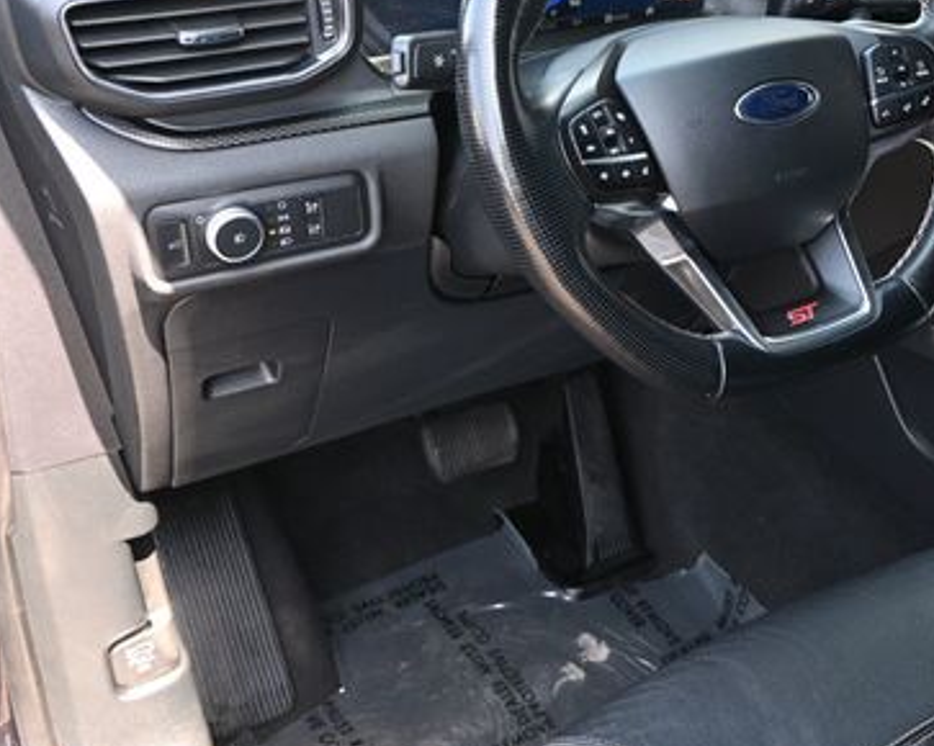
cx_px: 792
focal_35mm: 48
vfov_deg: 31.0
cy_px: 262
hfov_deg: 36.7
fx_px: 1338
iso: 800
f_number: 3.8
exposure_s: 1/125
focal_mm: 19.5
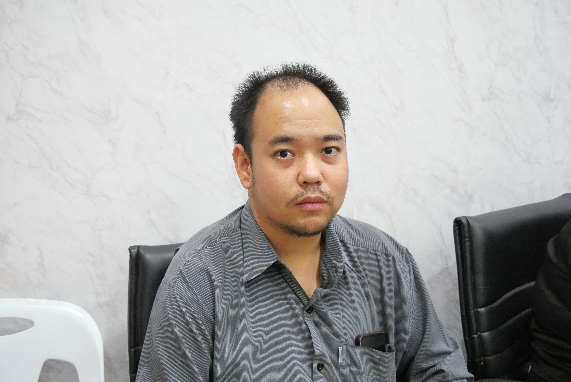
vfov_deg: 32.7
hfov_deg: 47.4
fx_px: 651
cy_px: 191
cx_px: 286
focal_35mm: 41
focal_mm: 20
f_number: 4.1
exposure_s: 1/40
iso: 3200
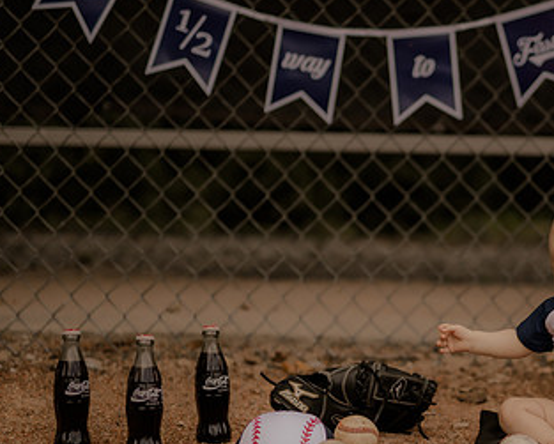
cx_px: 414
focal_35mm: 92
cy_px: 318
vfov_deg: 16.7
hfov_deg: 20.6
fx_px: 1510
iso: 160
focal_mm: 50
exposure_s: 1/6400
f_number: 3.2
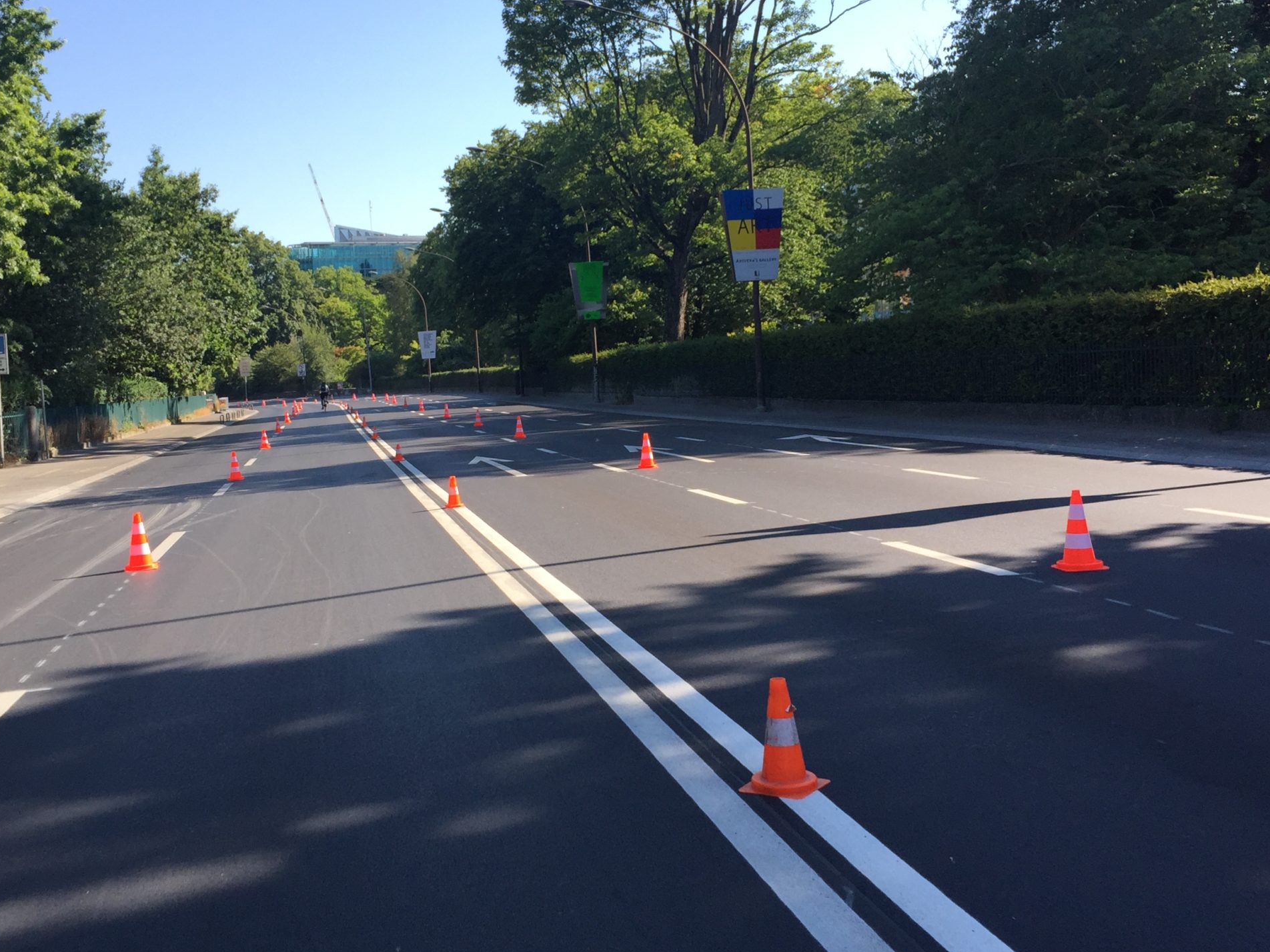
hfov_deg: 47.8
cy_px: 447
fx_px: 1431
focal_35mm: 39
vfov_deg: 36.8
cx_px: 556
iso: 32
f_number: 2.2
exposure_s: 1/775
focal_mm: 4.15
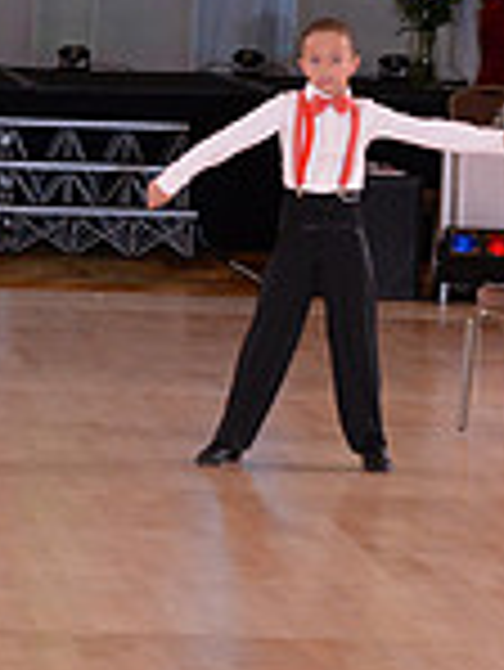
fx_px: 5079
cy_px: 119
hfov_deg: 5.5
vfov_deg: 7.5
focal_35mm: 262
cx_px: -567
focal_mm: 70
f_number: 5.6
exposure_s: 1/250
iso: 2000
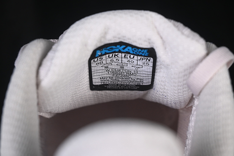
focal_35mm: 75
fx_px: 487
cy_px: 78
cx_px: 117
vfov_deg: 18.2
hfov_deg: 27.0
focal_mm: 50
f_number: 7.1
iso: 160
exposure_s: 1/80
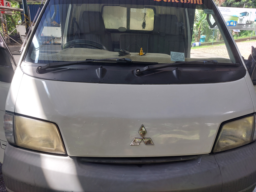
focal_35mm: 25
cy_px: 96
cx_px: 128
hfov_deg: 69.4
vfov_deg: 54.9
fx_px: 185
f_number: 1.8
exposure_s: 1/100
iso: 40
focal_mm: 5.23
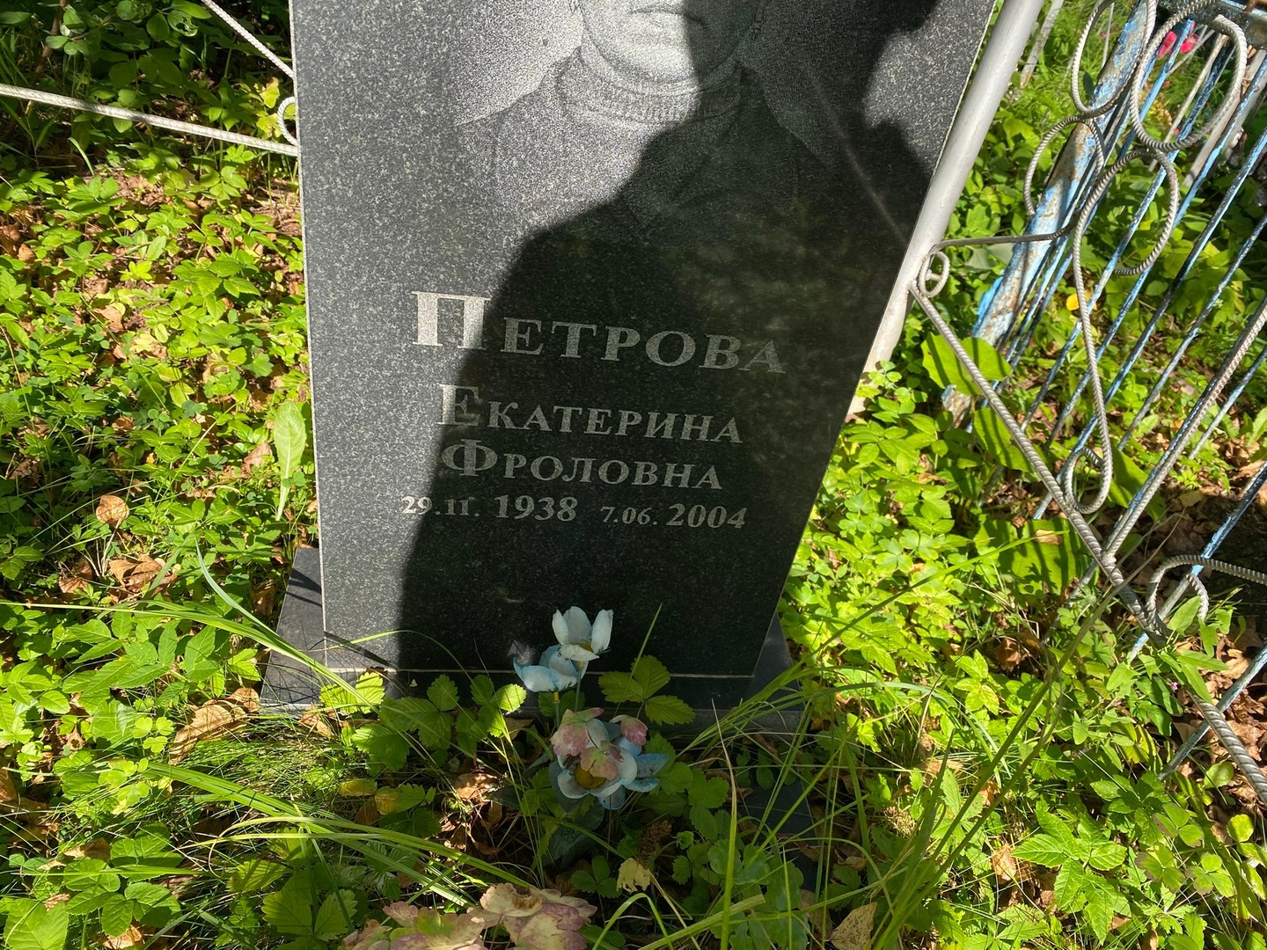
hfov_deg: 67.3
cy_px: 475
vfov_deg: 53.1
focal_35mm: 26
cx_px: 634
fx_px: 952
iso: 32
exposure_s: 1/752
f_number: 1.8
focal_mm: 4.25
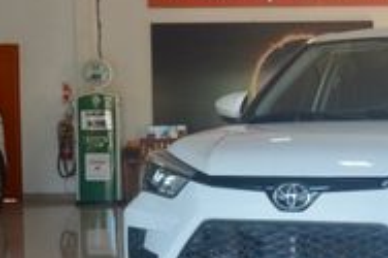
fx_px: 894
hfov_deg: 24.1
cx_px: 310
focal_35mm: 83
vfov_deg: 16.4
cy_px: 160
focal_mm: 26
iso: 400
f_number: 5
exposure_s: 1/100
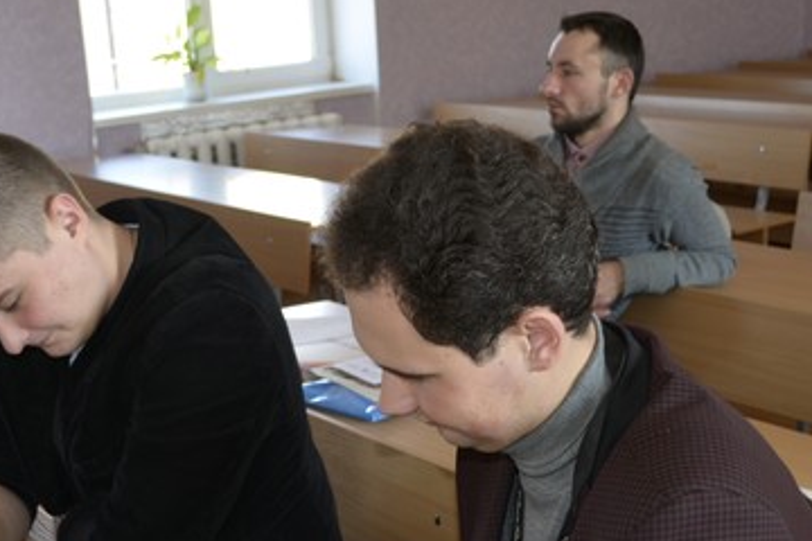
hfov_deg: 31.3
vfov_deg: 21.0
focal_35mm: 64
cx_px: 304
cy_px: 438
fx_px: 1443
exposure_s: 1/50
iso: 200
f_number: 4
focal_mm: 22
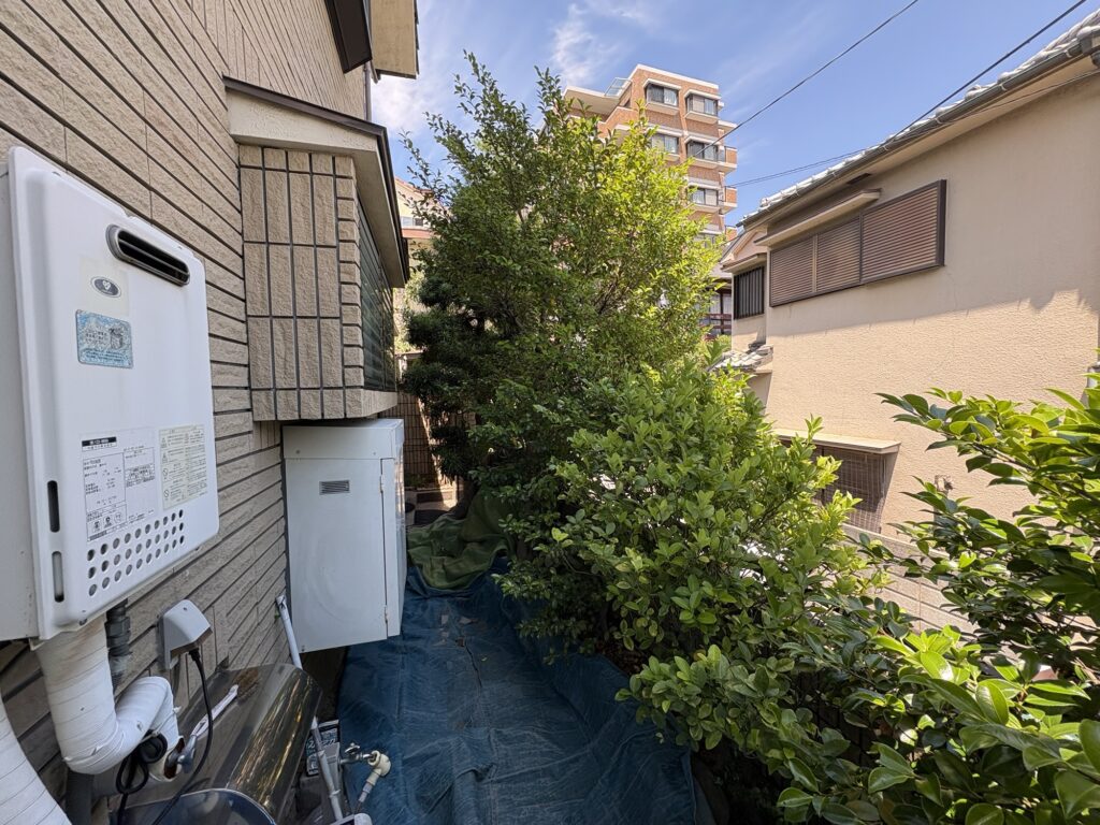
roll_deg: +1.6
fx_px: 445
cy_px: 412
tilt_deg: -1.0
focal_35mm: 14
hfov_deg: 102.1
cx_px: 550
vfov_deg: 85.7
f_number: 2.2
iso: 50
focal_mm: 2.22
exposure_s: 1/166
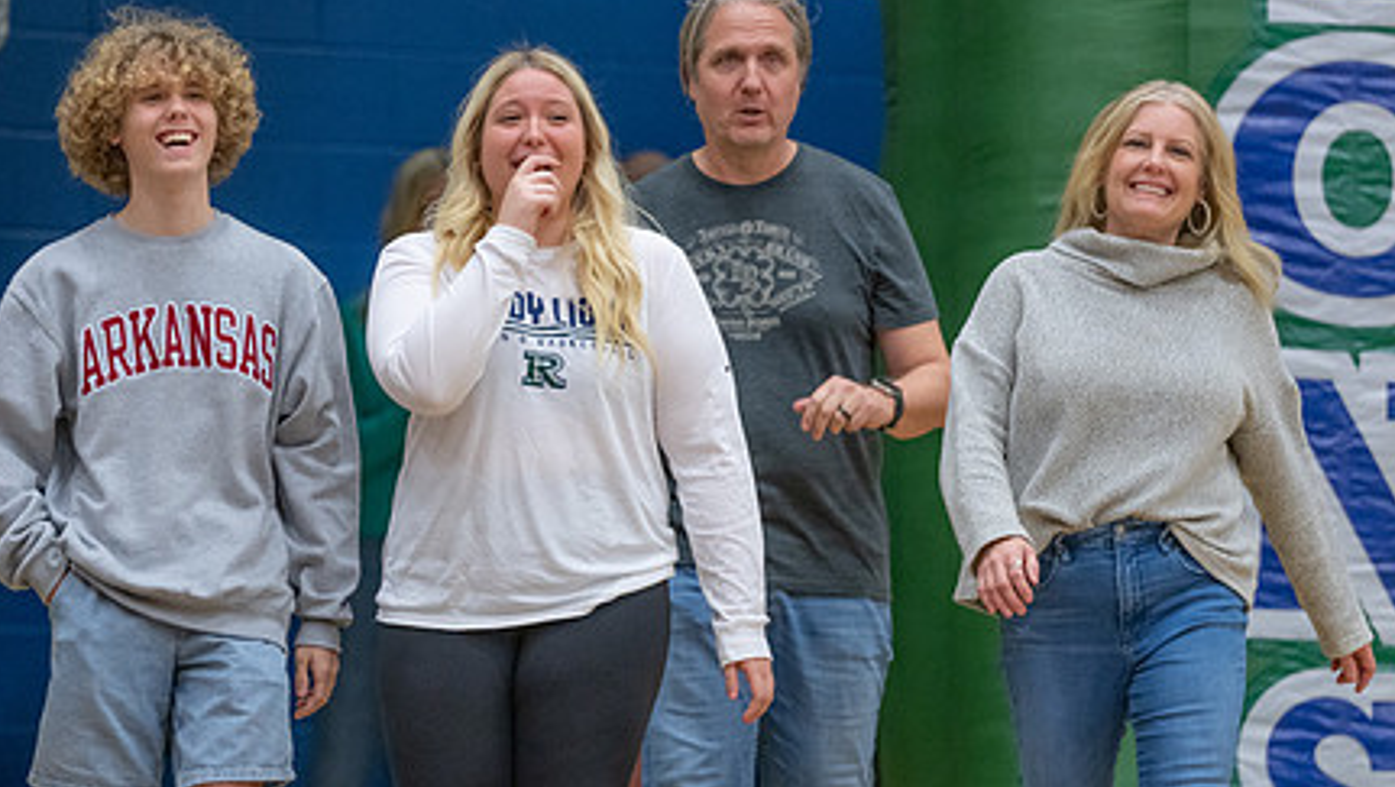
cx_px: 498
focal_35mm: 301
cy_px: 381
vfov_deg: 4.0
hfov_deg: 7.2
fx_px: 11140
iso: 2500
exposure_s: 1/400
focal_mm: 194
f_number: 2.8
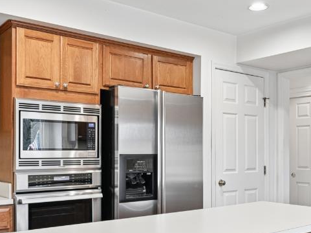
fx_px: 404
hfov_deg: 42.0
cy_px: 162
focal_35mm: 45
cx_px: 180
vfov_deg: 31.8
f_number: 8
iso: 400
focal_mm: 15
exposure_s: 1/5
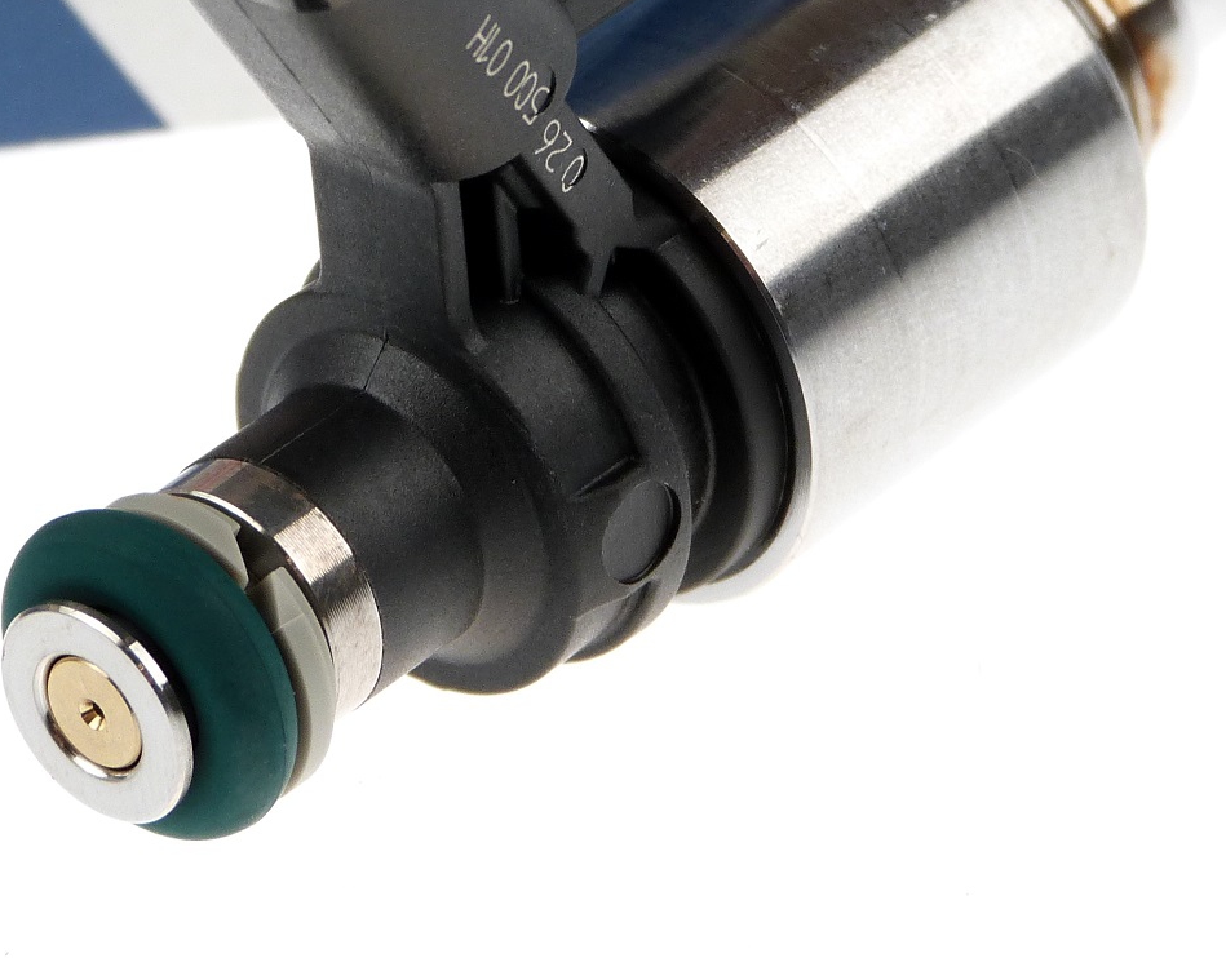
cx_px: 665
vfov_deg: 5.4
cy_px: 108
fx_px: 10376
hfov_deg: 6.8
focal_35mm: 286
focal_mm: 25
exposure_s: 1/80
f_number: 3.6
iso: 100
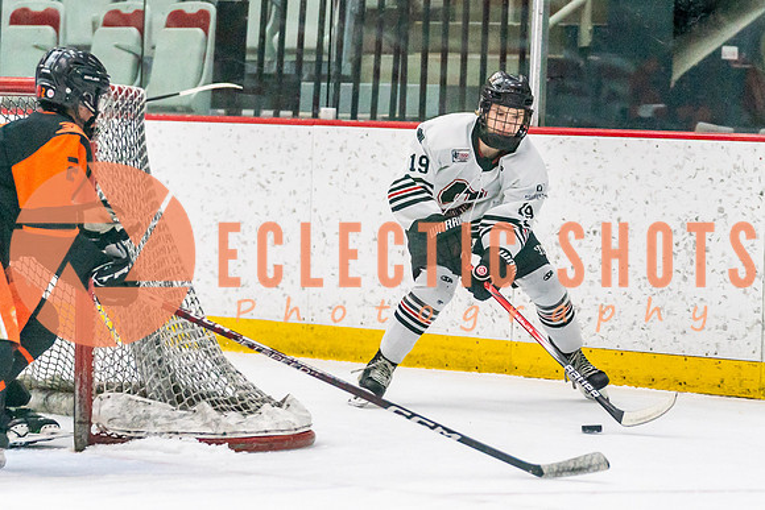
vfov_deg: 5.8
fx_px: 5026
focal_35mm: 236
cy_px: 319
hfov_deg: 8.7
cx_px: 436
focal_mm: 128
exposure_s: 1/1250
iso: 3200
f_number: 2.8
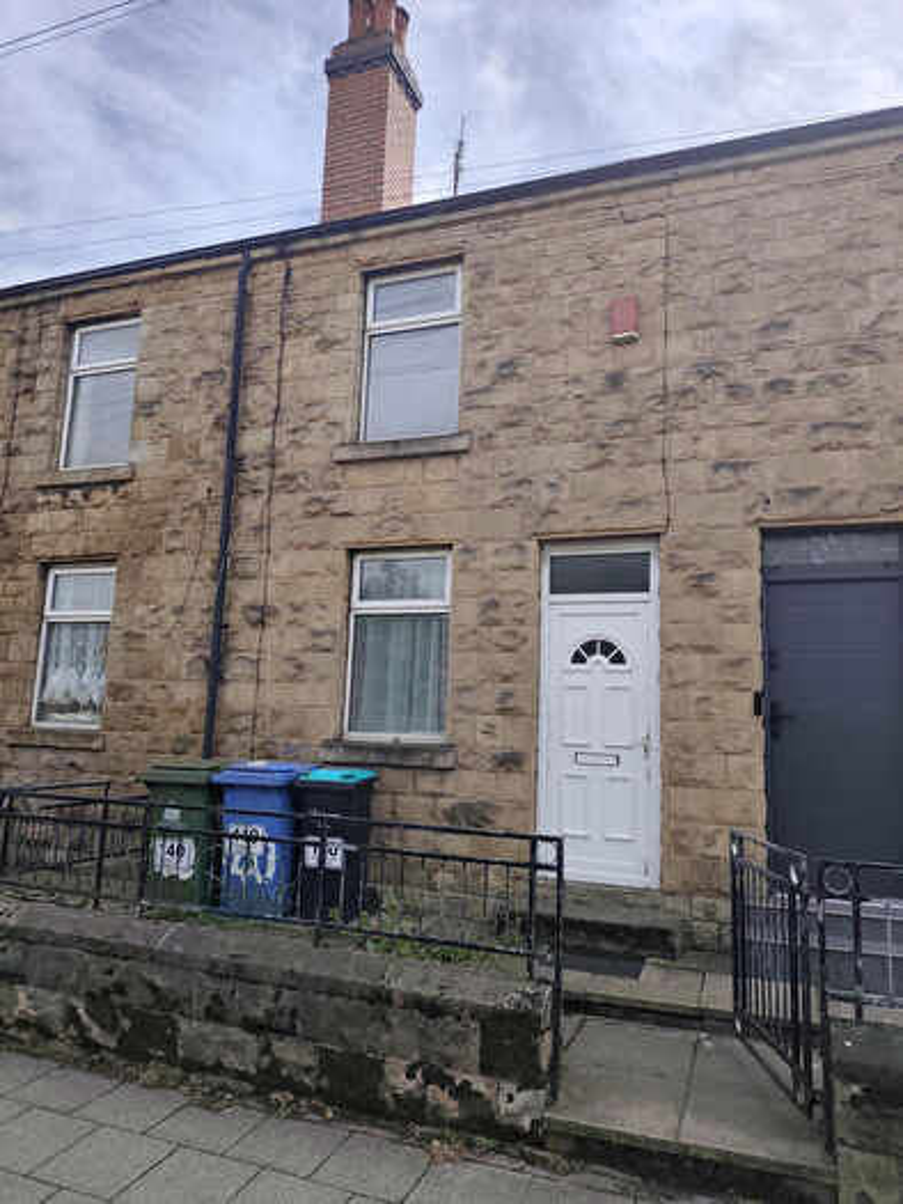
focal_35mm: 23
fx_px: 800
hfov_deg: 58.9
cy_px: 602
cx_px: 452
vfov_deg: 73.9
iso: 50
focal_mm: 6.19
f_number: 1.65
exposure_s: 1/1600
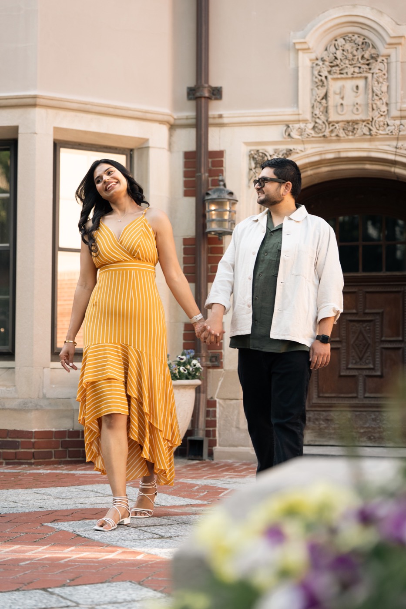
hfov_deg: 18.9
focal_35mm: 72
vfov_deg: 28.1
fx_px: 1218
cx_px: 203
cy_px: 304
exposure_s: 1/800
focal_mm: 72
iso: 1250
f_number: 3.5
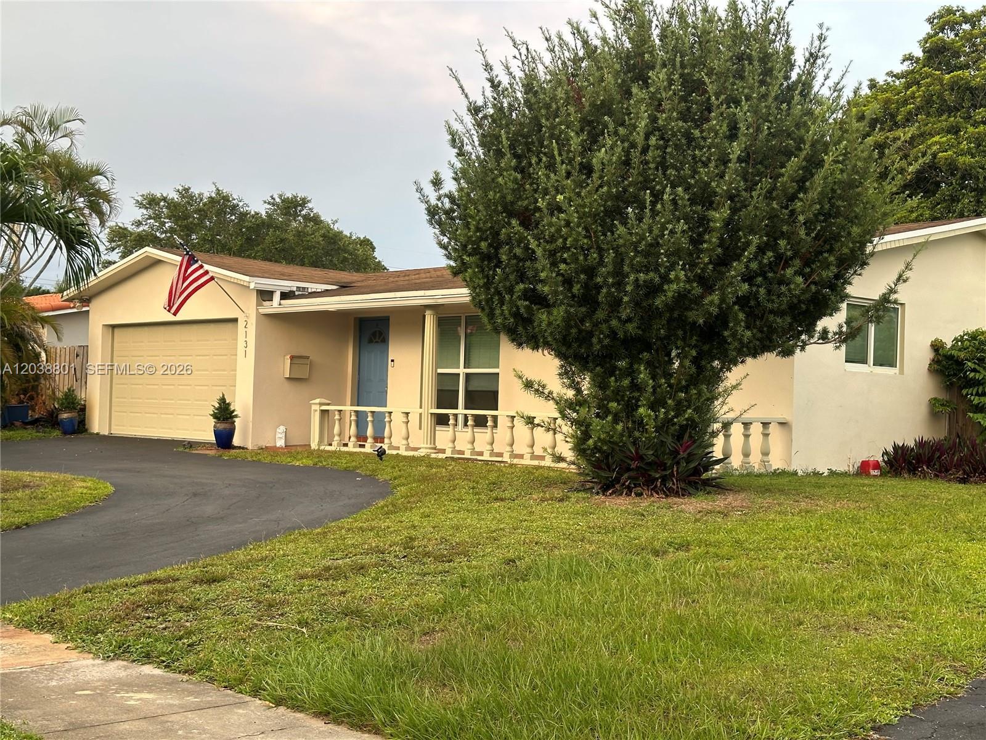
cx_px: 493
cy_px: 370
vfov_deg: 30.3
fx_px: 1367
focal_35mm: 48
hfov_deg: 39.7
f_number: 1.78
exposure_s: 1/121
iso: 50
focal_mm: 6.86
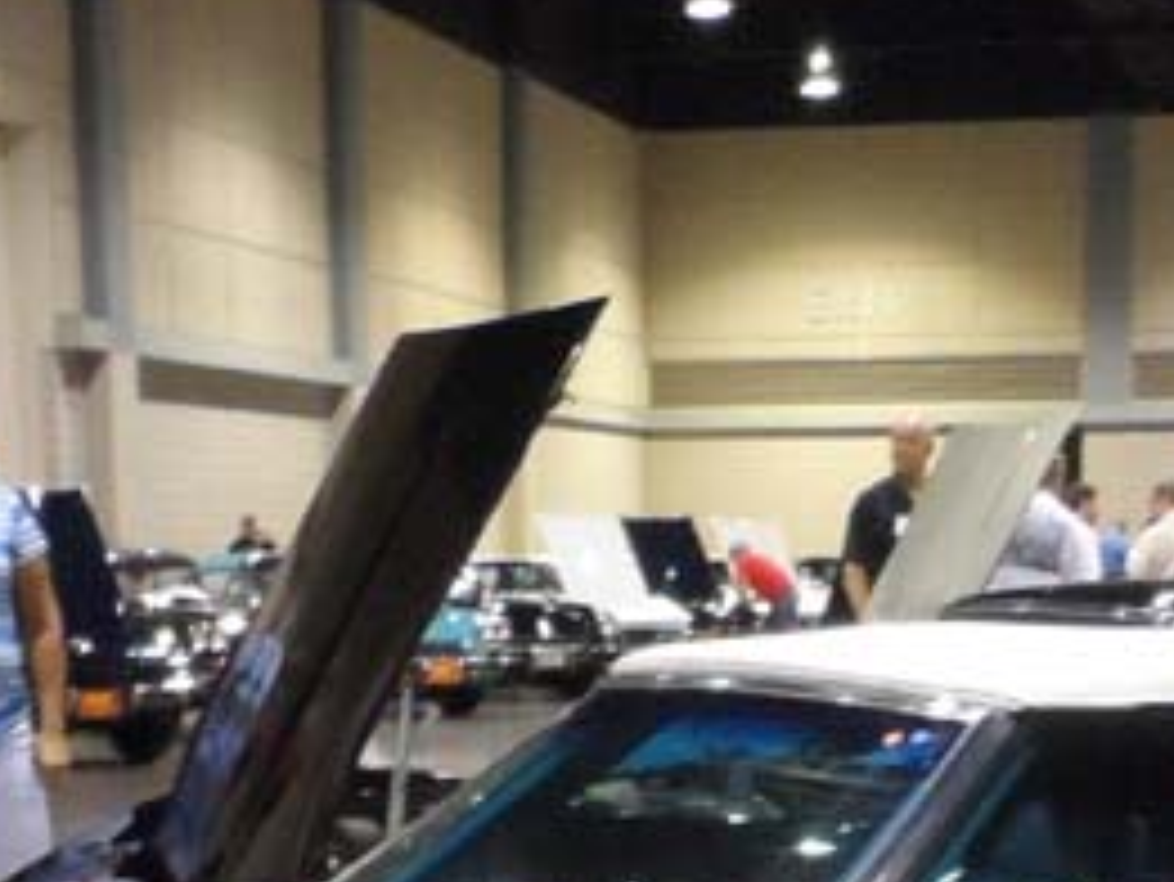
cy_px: 1377
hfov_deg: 20.8
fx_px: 3189
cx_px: 729
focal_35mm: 94
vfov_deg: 14.5
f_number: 3.2
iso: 480
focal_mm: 4
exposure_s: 1/30
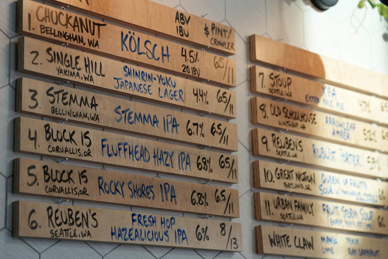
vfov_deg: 15.5
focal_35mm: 88
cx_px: 194
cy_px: 130
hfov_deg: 23.1
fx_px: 948
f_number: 4
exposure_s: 1/160
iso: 200
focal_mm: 88
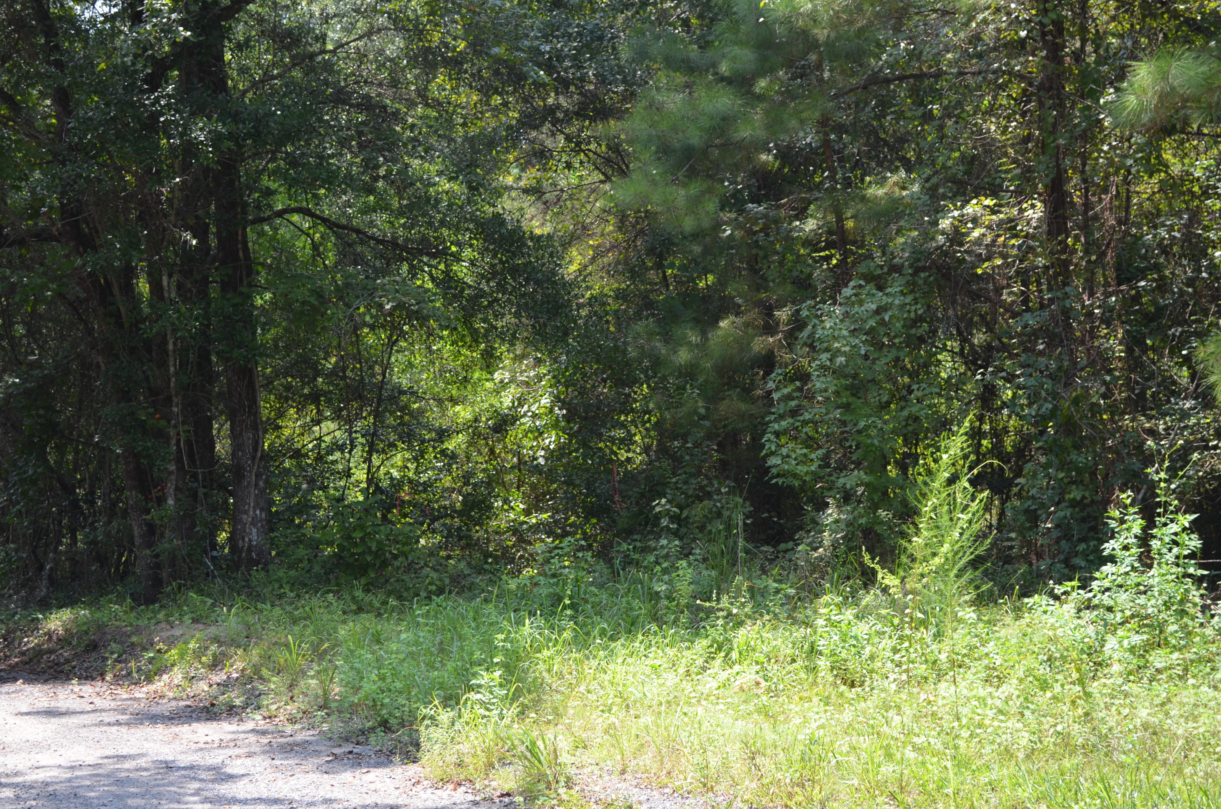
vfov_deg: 22.5
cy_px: 404
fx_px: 2031
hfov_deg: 33.5
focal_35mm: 60
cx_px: 610
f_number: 6.3
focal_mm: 40
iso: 200
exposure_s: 1/160
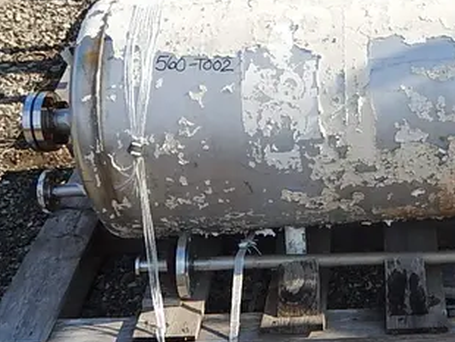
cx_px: 415
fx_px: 763
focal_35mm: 58
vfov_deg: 25.2
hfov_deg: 31.5
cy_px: 118
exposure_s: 1/1000
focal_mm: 4.3
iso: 125
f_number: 2.8
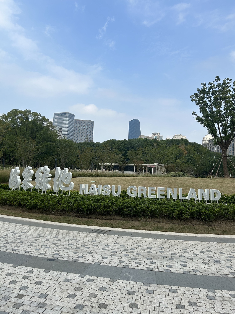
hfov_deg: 53.1
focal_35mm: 26
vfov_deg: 67.3
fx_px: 235
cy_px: 157
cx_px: 118
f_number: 1.5
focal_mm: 5.7
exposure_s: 1/4115
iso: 50
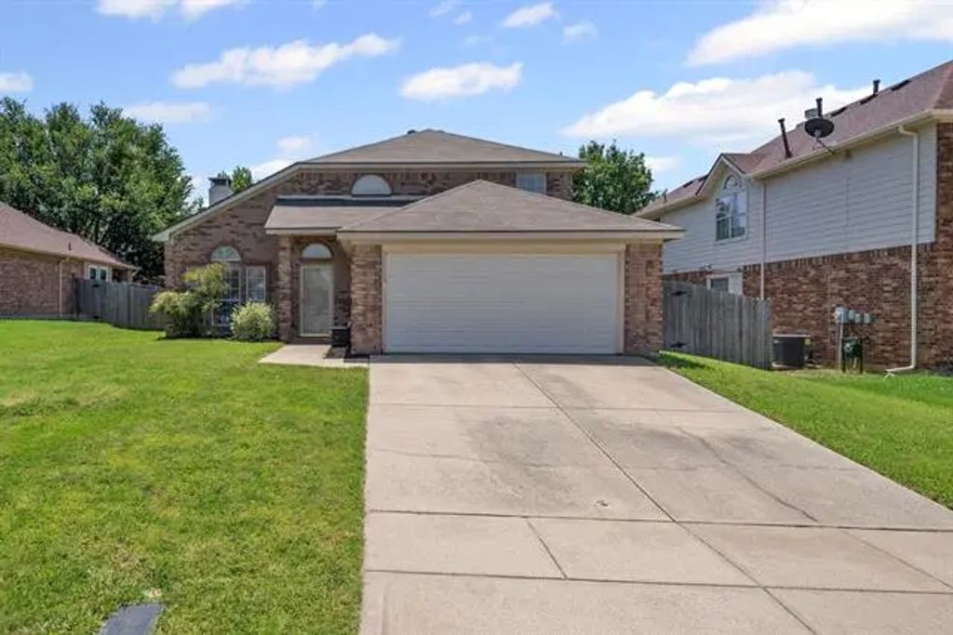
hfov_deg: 78.6
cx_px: 476
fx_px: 582
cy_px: 318
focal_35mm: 22
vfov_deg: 57.2
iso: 640
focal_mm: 22
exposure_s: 1/1600
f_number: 9
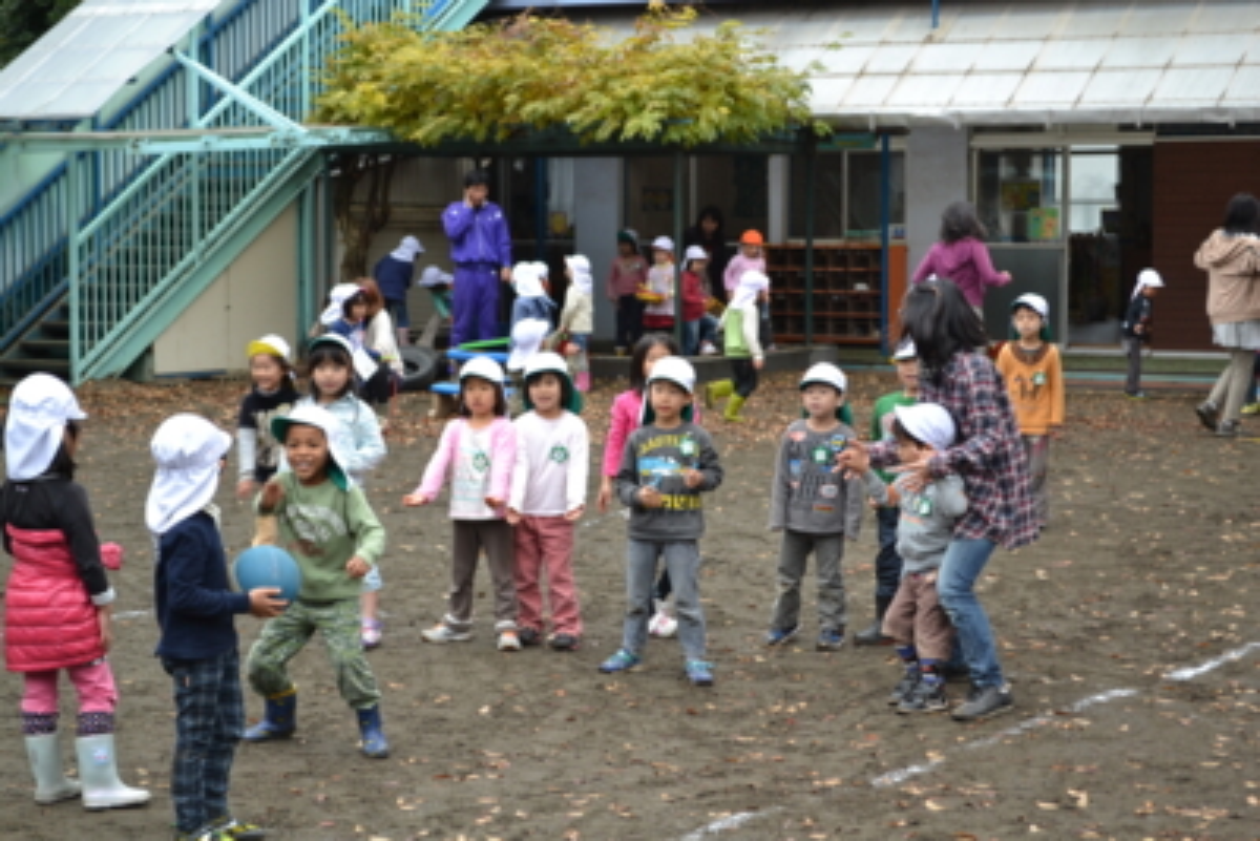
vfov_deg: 16.6
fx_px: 2888
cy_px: 420
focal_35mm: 82
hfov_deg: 24.6
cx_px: 630
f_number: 5.6
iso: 400
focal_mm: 55
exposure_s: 1/125
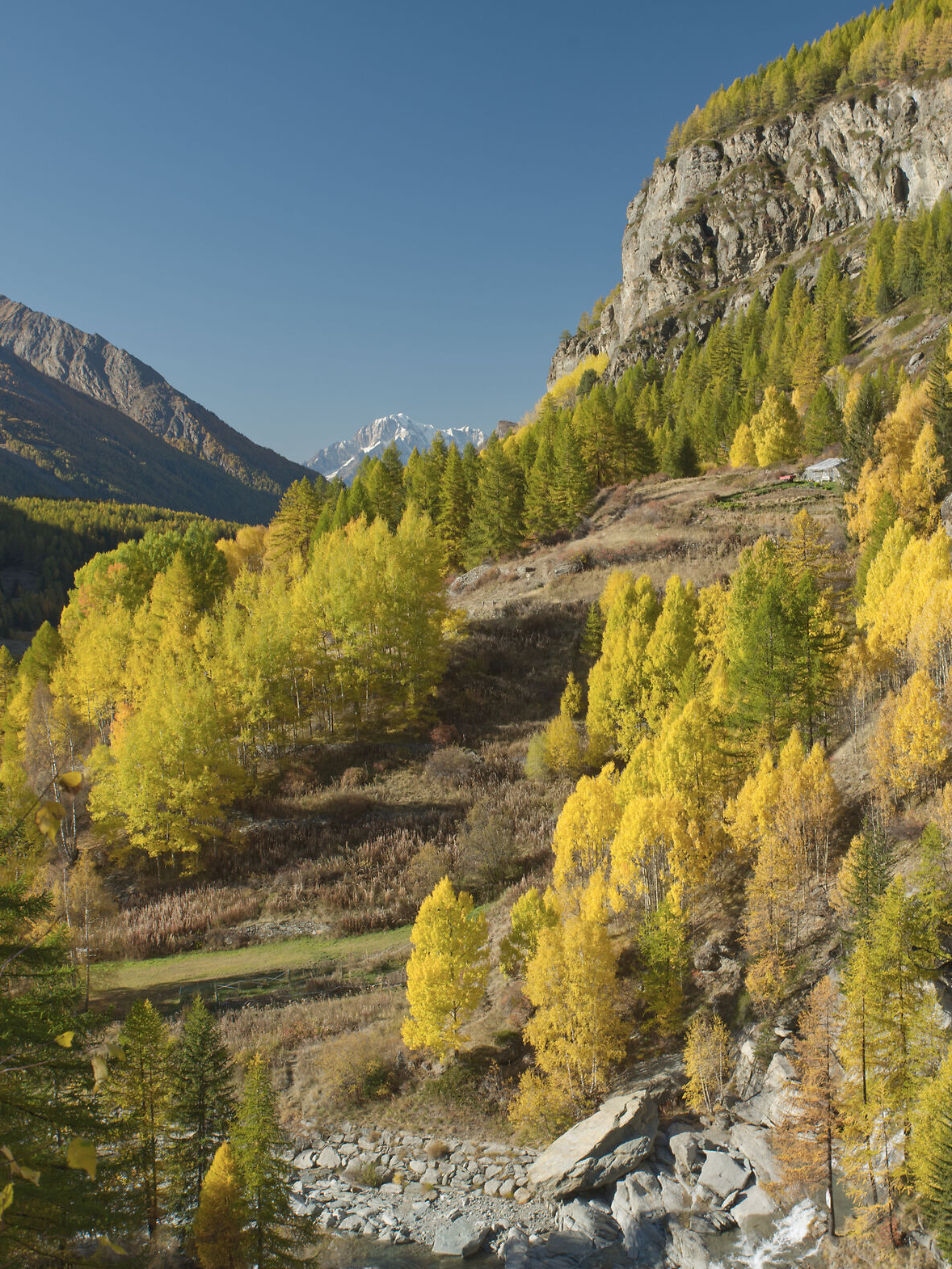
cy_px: 637
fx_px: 1833
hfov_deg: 28.9
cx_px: 638
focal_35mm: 50
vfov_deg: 38.2
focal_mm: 34
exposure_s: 1/30
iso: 100
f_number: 11
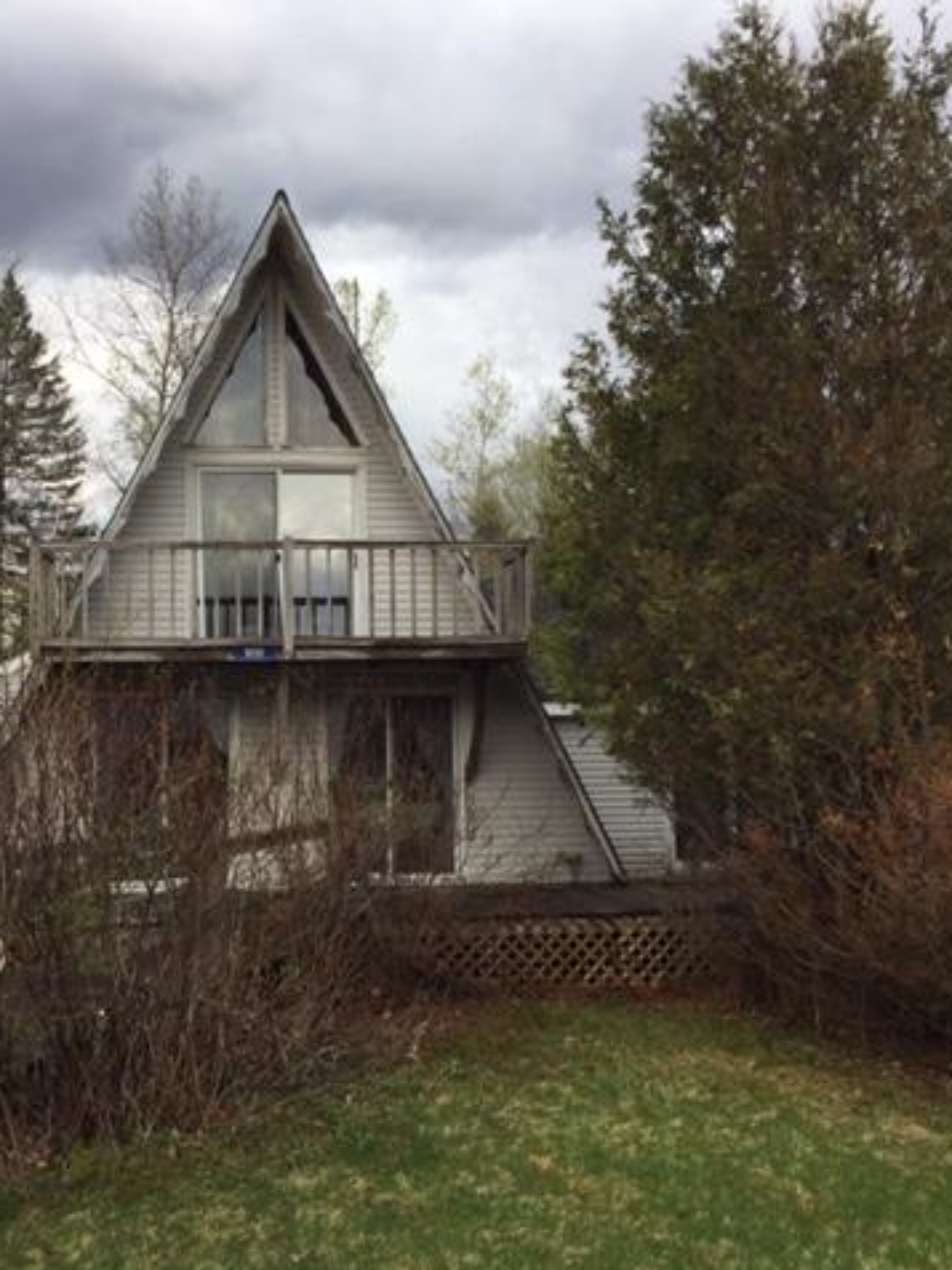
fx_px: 1430
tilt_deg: +3.3
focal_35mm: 39
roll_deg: +0.2
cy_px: 635
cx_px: 371
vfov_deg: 47.9
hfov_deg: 36.7
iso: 32
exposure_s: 1/549
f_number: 2.2
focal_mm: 4.15
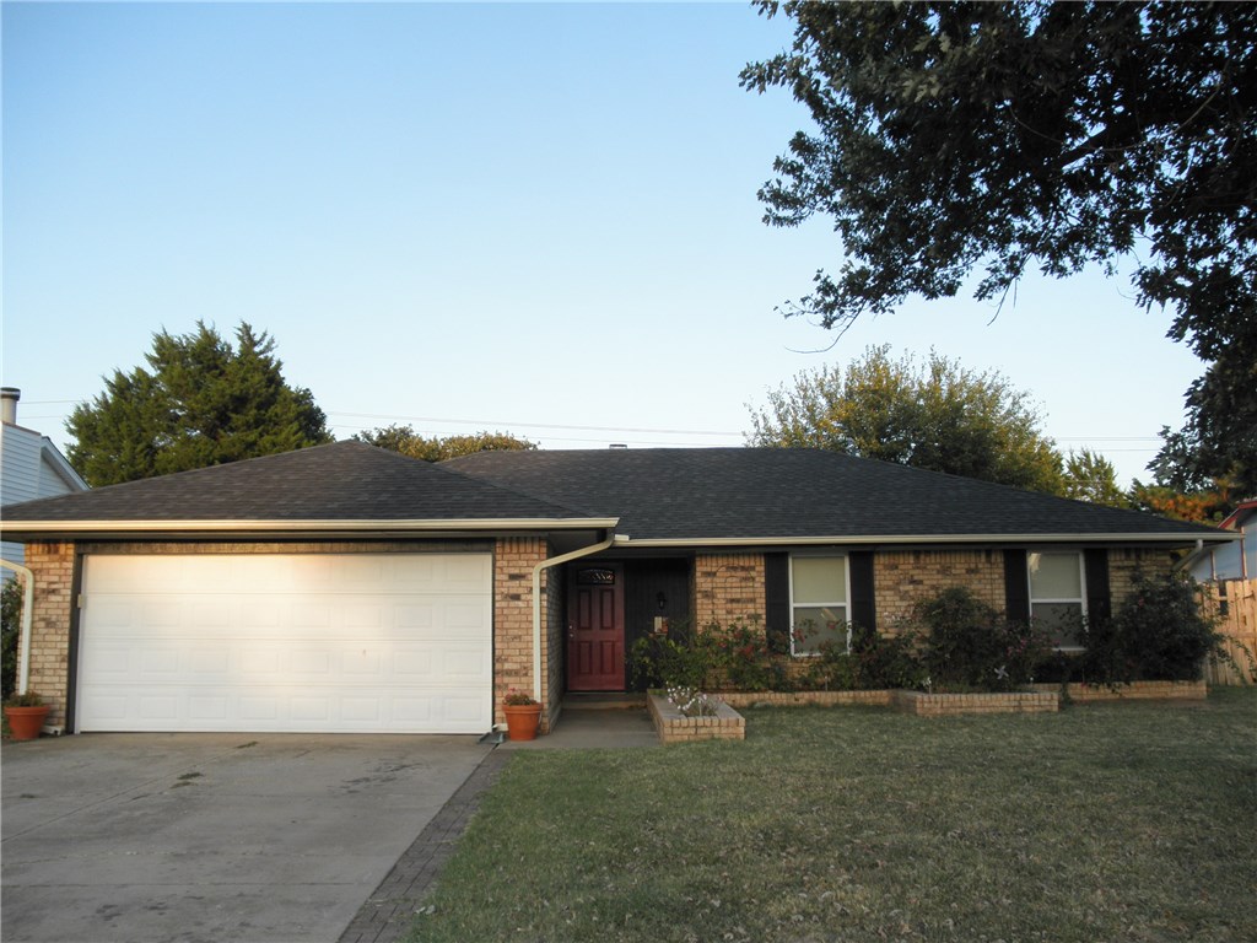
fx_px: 1017
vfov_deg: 49.7
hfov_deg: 63.4
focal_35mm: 28
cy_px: 472
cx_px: 628
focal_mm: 5
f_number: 3
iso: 64
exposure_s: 1/200
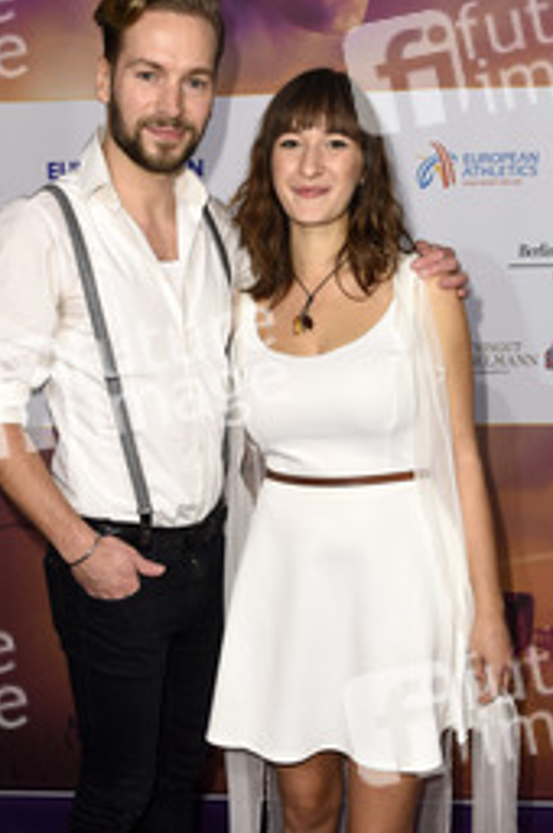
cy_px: 547
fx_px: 1155
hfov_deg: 26.9
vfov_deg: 39.2
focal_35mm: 50
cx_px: 215
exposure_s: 1/200
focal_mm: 32
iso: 500
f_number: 5.6
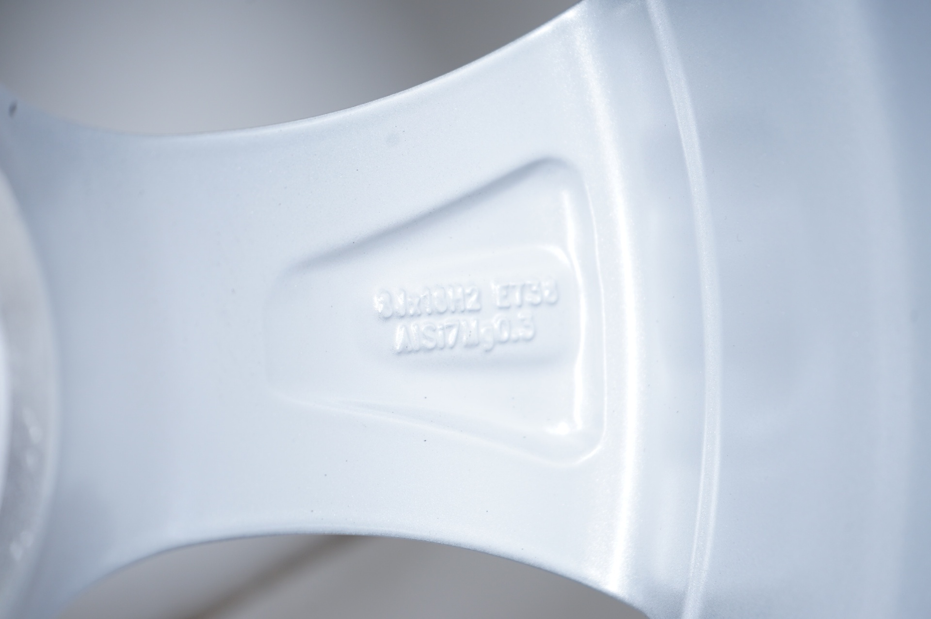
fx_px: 1809
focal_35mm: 70
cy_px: 310
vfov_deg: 19.4
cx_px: 466
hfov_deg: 28.9
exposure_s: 1/125
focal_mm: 70
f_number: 5.6
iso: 250
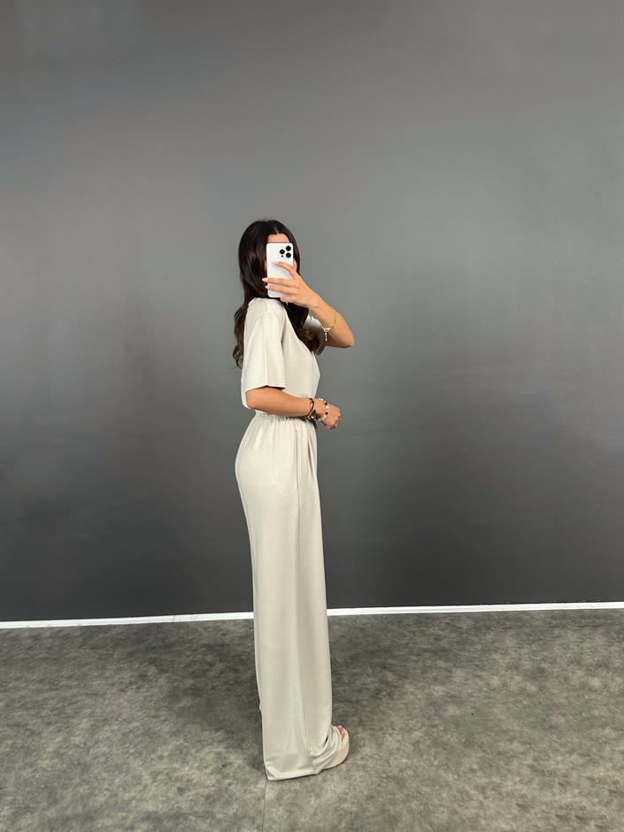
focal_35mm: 24
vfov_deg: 71.6
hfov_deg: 56.8
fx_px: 577
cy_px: 416
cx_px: 312
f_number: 1.78
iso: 125
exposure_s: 1/121
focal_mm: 6.86
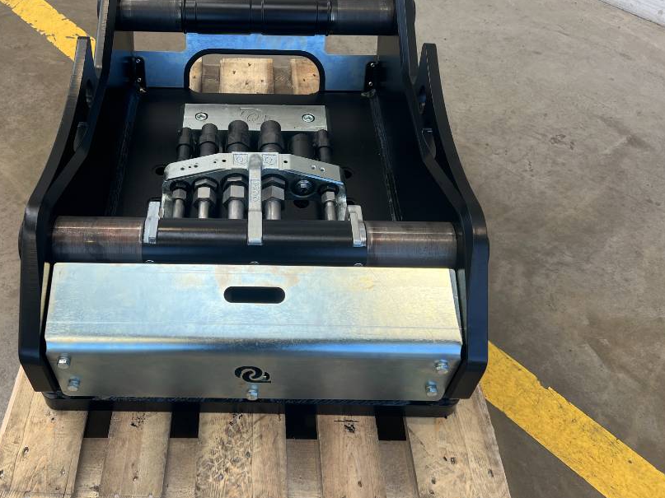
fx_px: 634
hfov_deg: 54.8
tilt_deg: -47.8
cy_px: 221
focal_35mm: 33
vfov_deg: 42.9
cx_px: 255
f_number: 1.5
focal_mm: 5.7
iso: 50
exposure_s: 1/314
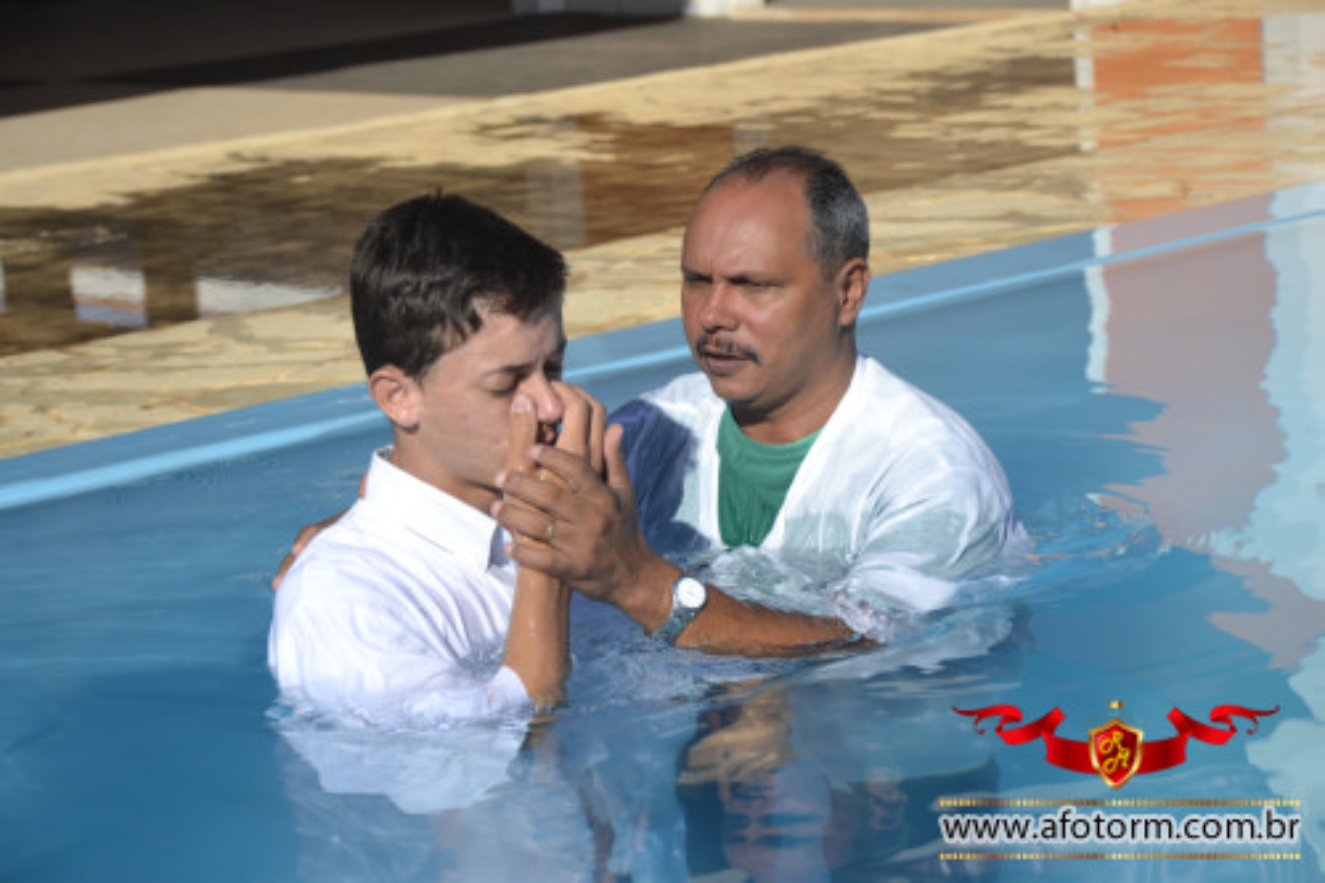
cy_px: 442
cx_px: 662
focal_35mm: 105
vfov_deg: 13.0
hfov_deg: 19.5
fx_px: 3863
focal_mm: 70
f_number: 6.3
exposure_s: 1/640
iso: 100
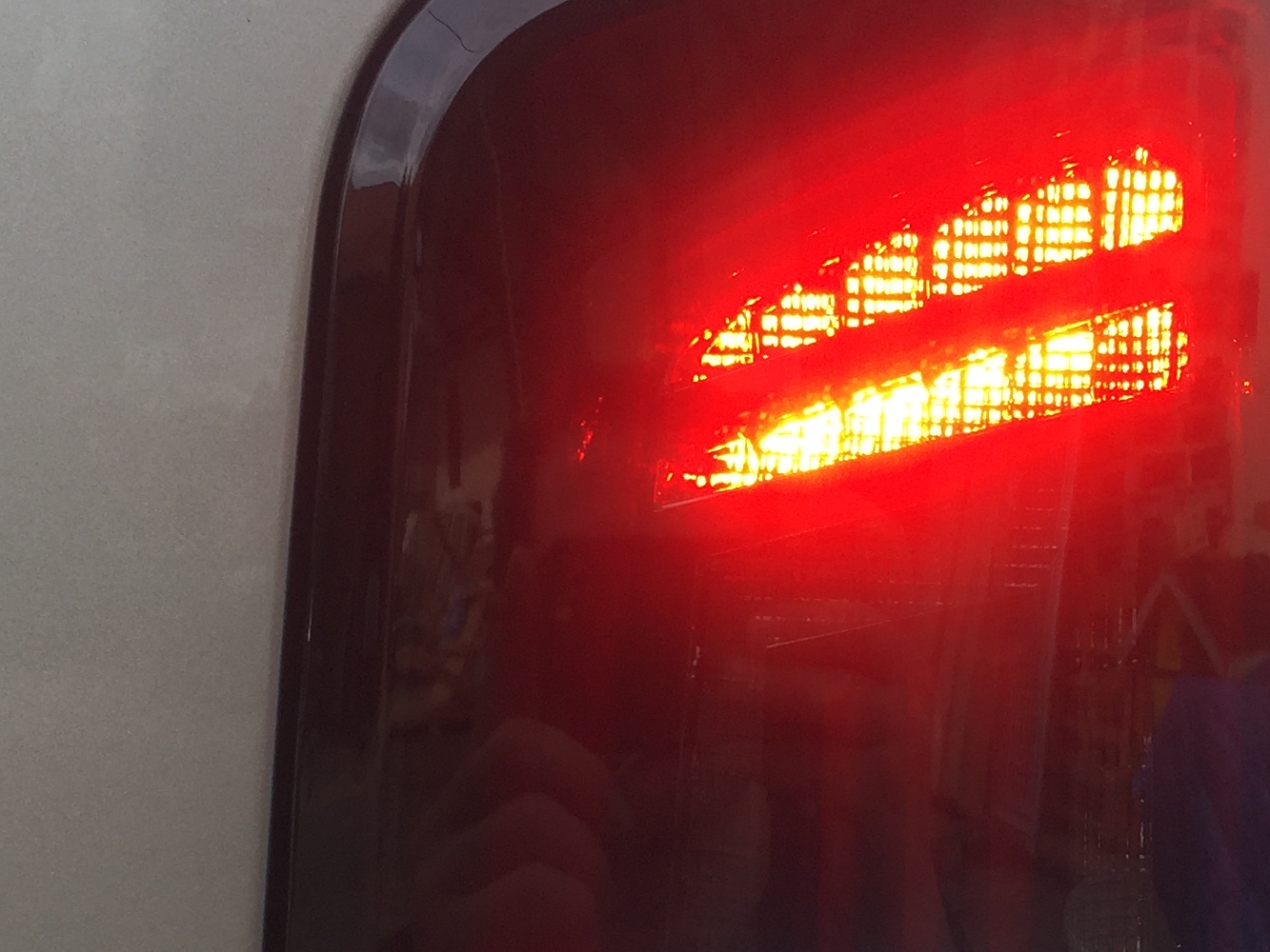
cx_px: 736
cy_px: 720
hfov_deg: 27.4
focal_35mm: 71
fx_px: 2605
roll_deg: +0.5
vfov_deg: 20.6
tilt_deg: -2.9
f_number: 2.2
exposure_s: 1/350
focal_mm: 4.15
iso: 32
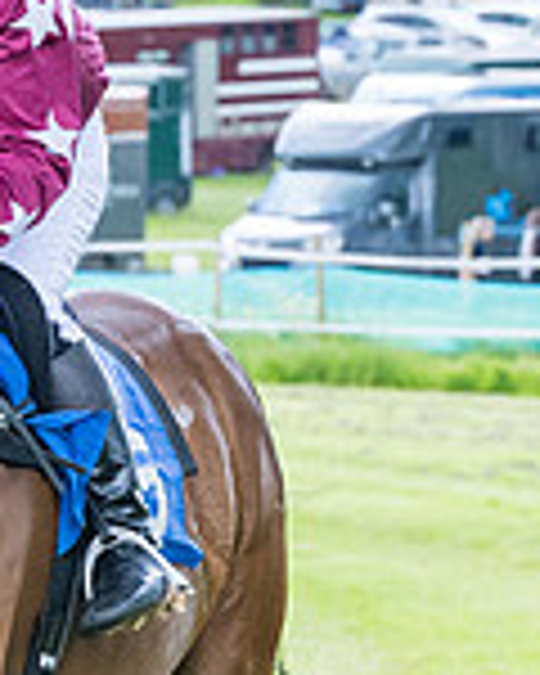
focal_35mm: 425
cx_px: 739
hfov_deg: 3.6
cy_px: 504
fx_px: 8490
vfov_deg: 4.6
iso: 800
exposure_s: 1/800
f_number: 4
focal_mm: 70
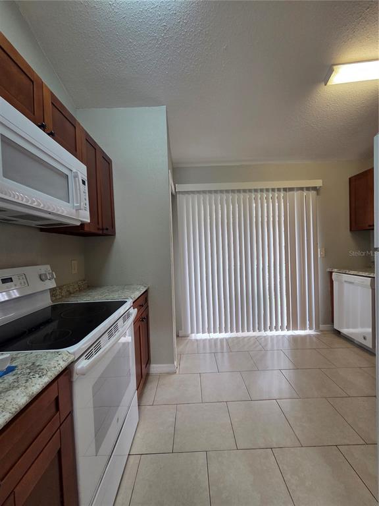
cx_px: 190
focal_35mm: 13
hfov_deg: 89.9
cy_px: 253
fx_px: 190
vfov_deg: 106.2
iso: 200
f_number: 2.2
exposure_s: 1/60
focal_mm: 2.2
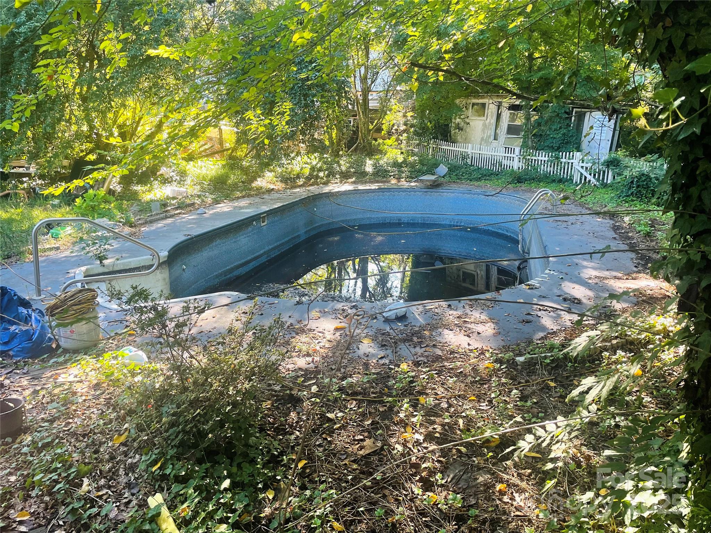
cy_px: 266
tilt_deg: -14.2
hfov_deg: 67.3
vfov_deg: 53.1
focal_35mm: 26
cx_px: 356
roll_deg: +0.0
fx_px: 534
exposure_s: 1/121
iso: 100
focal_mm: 4.2
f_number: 1.6
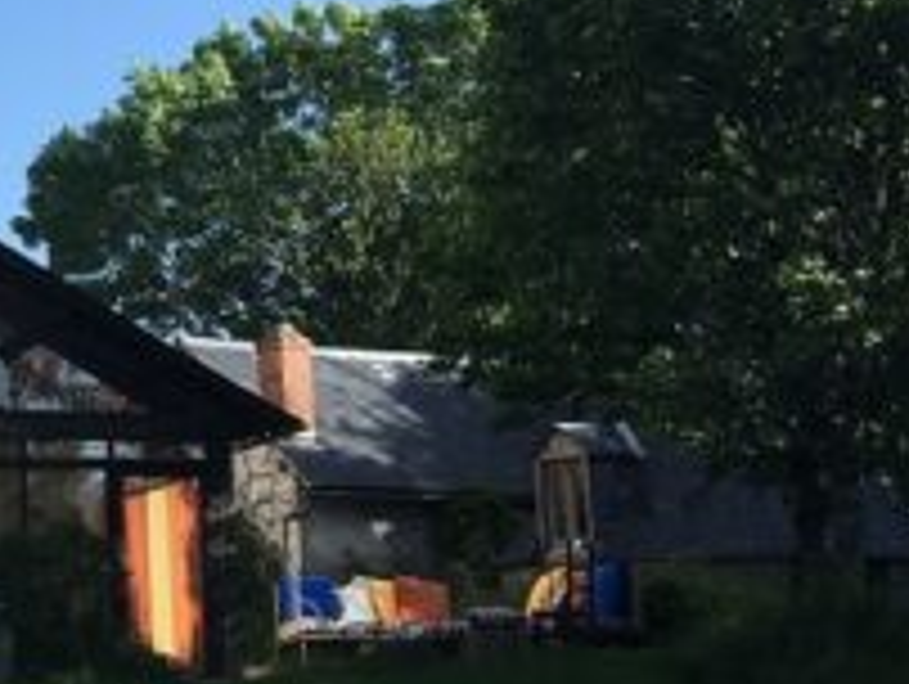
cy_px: 144
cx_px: -369
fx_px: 2892
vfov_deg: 13.4
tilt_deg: +11.0
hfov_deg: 16.6
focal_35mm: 110
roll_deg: -0.1
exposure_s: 1/938
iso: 25
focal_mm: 4.15
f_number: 2.2
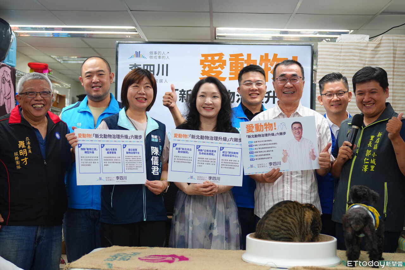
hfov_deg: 33.4
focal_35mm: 60
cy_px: 135
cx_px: 202
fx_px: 675
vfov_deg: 22.7
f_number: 2.8
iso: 400
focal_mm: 40.2
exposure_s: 1/125
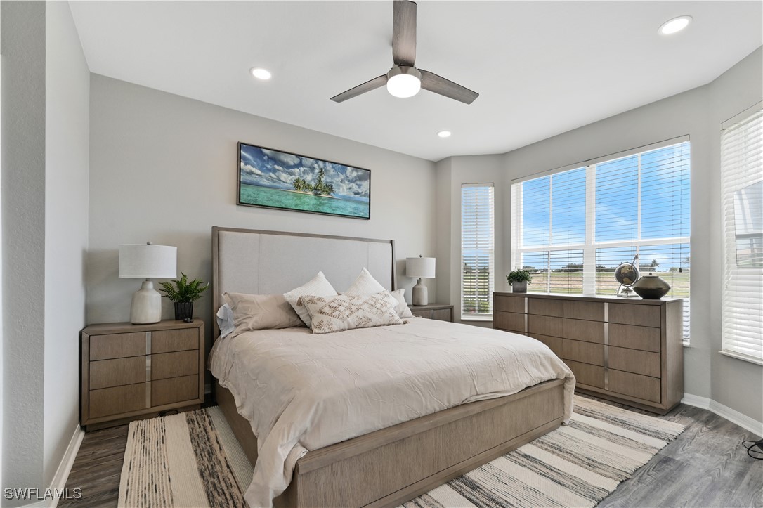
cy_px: 254
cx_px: 382
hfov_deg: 104.3
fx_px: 297
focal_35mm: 14
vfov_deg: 81.2
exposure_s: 1/500
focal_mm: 14
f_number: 10
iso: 160
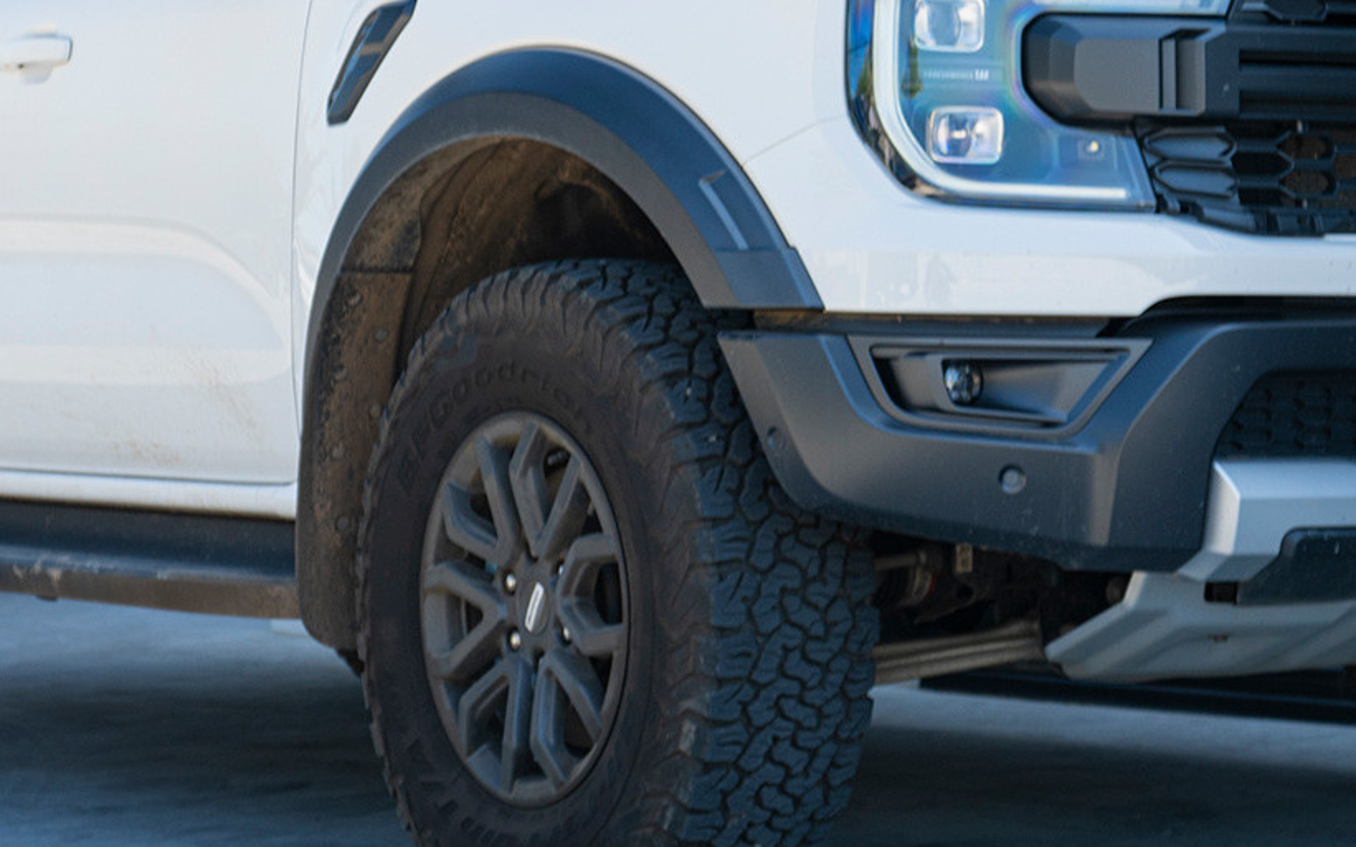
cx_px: 707
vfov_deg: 17.1
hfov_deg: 27.1
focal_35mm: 76
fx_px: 2808
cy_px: 228
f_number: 4.5
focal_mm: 34
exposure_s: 1/80
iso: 100
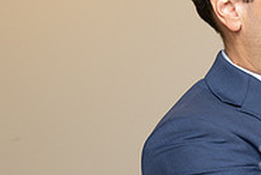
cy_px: 156
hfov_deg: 13.4
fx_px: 1046
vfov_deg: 9.5
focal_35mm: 144
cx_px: 394
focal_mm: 46
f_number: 5
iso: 1000
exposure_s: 1/125
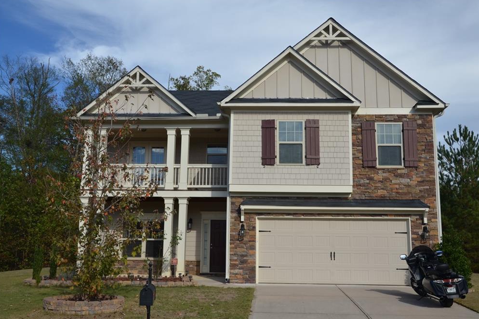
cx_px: 243
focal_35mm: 37
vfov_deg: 36.0
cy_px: 159
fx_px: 492
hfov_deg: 51.9
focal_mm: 24
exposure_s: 1/250
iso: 200
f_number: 8
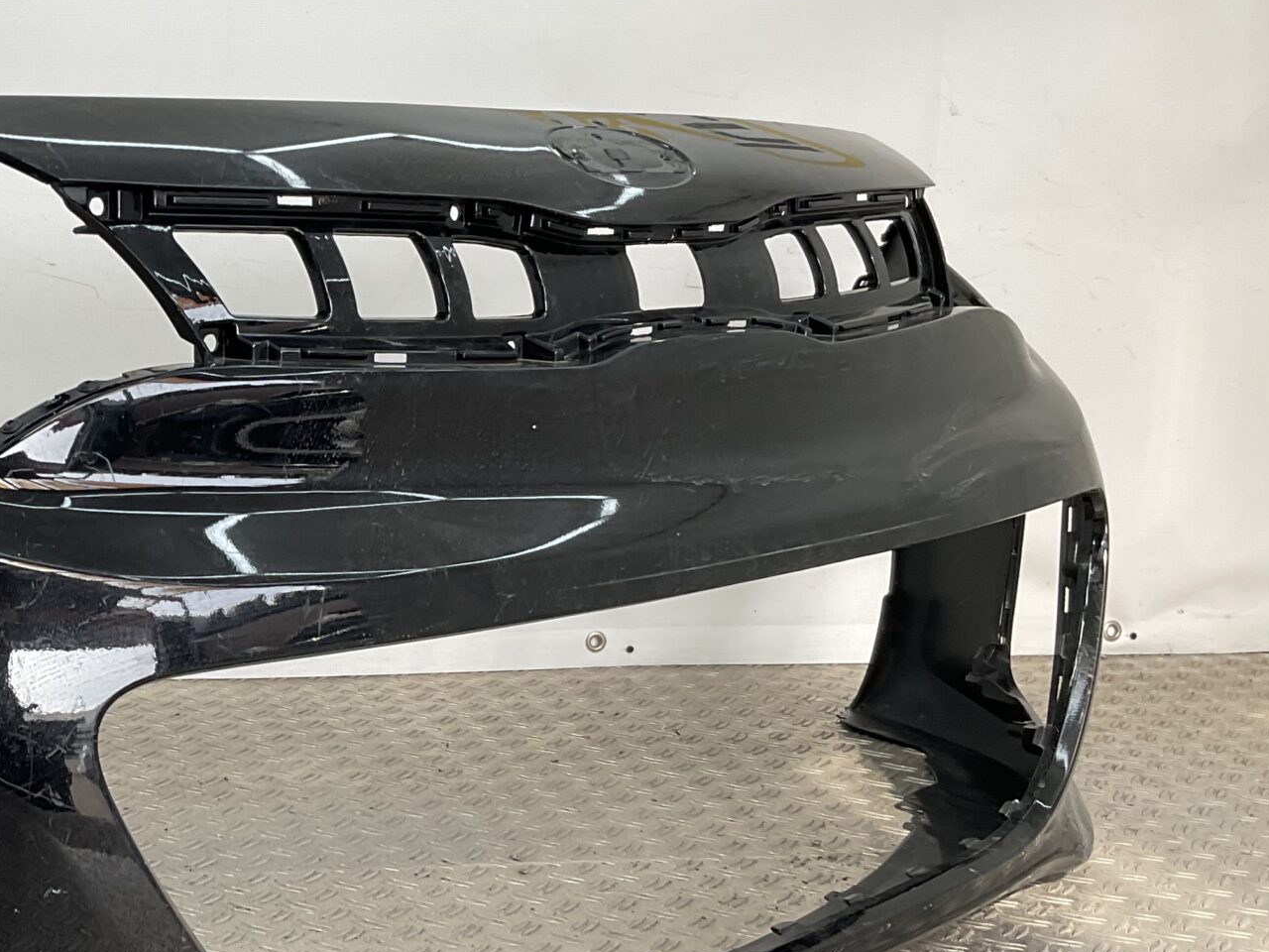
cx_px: 156
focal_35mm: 58
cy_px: 529
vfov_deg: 25.2
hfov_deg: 31.8
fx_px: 2126
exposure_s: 1/158
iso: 16
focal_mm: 3
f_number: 1.8
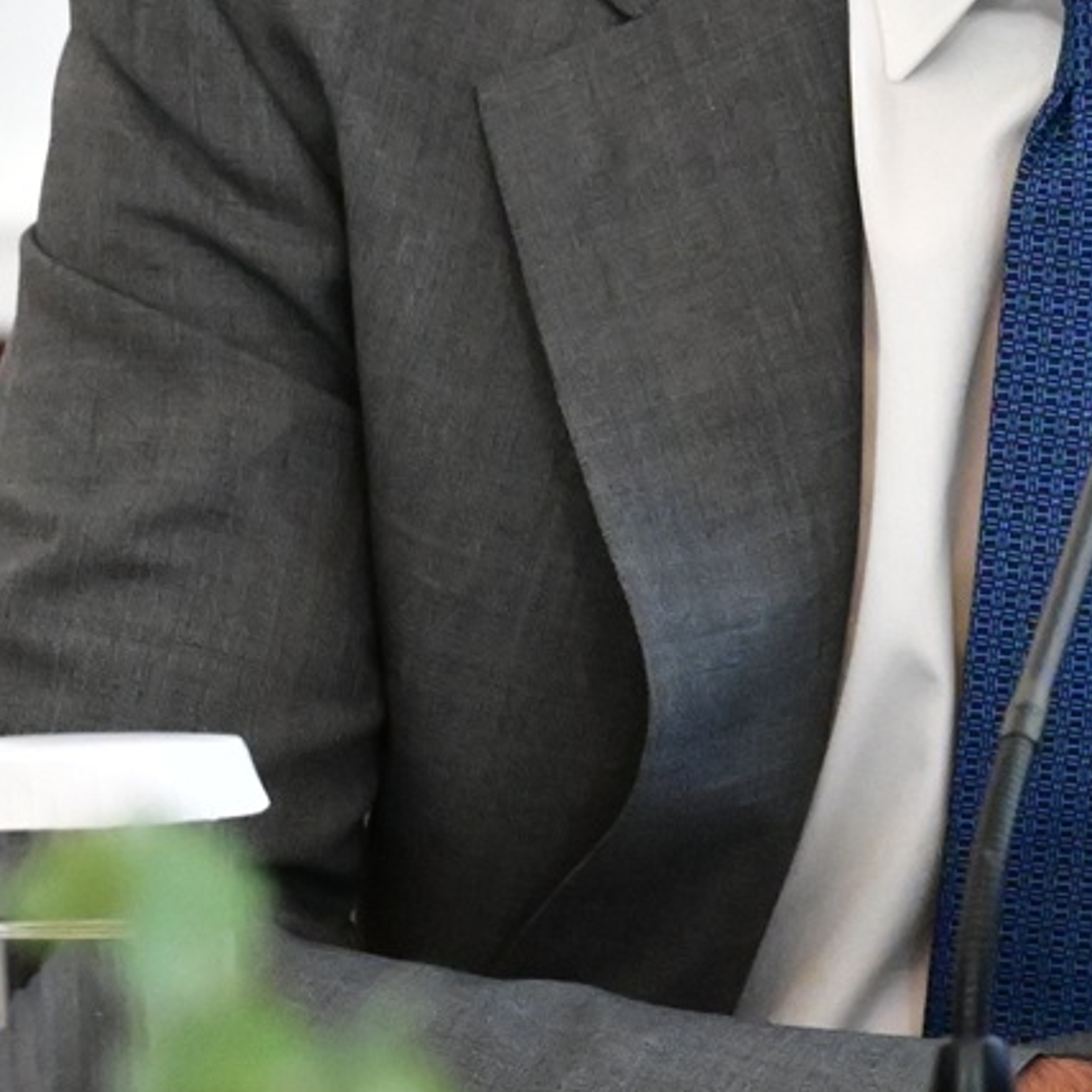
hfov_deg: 1.6
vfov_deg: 1.6
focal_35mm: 1073
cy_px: -140
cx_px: 1704
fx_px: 38296
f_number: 5
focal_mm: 200
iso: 8000
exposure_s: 1/500
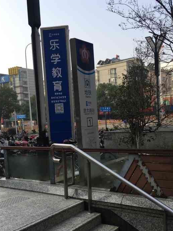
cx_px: 107
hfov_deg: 36.7
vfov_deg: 47.4
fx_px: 260
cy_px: 145
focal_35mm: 39
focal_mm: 4.15
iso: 25
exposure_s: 1/506
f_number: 2.2
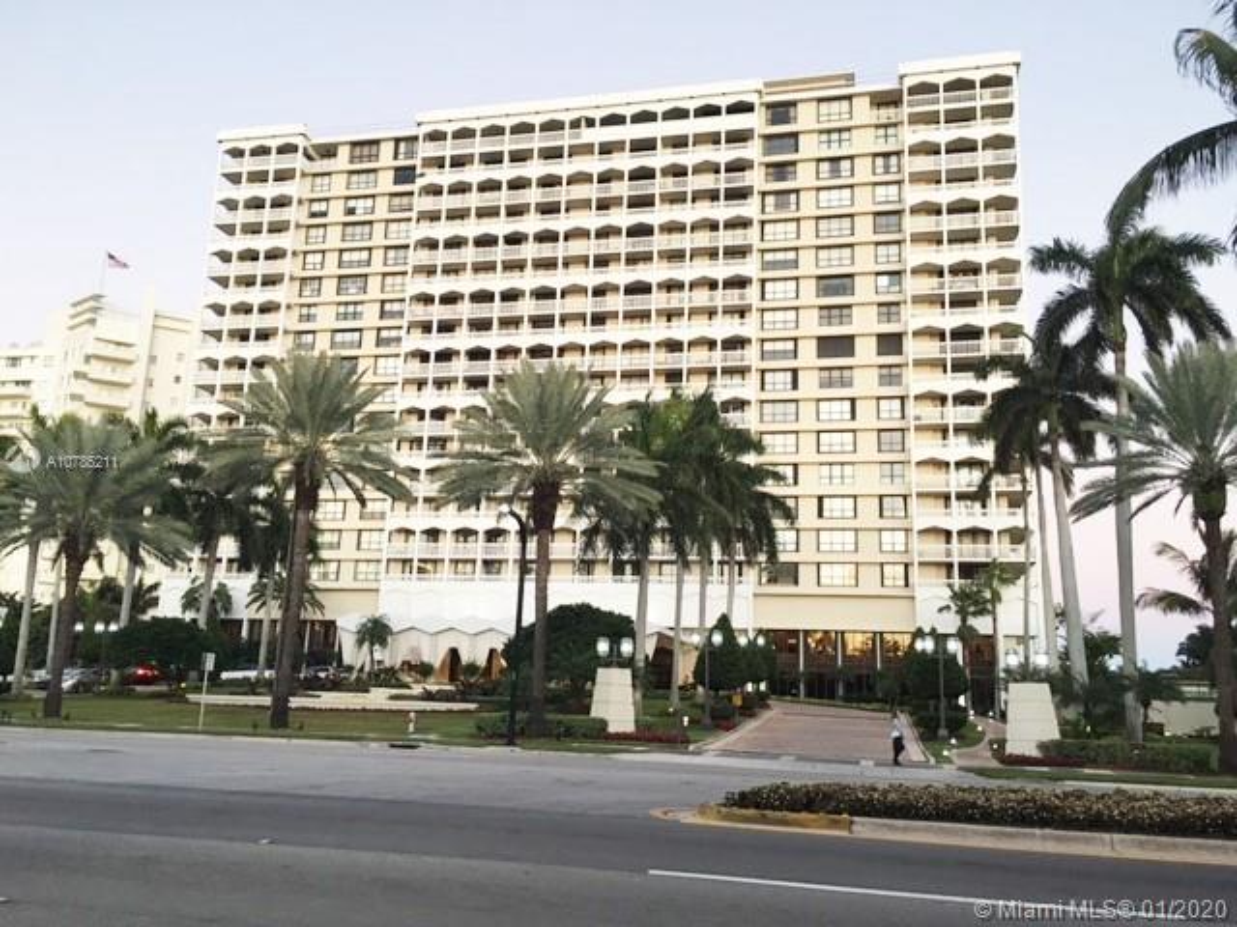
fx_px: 1036
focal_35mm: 29
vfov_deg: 48.2
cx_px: 618
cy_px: 464
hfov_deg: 61.7
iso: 40
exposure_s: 1/15
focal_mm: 4.15
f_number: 2.2
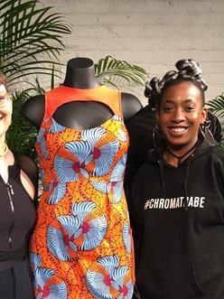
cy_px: 266
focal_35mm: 57
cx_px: 76
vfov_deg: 32.2
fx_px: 492
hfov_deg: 25.5
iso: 40
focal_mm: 4.15
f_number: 2.2
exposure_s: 1/30
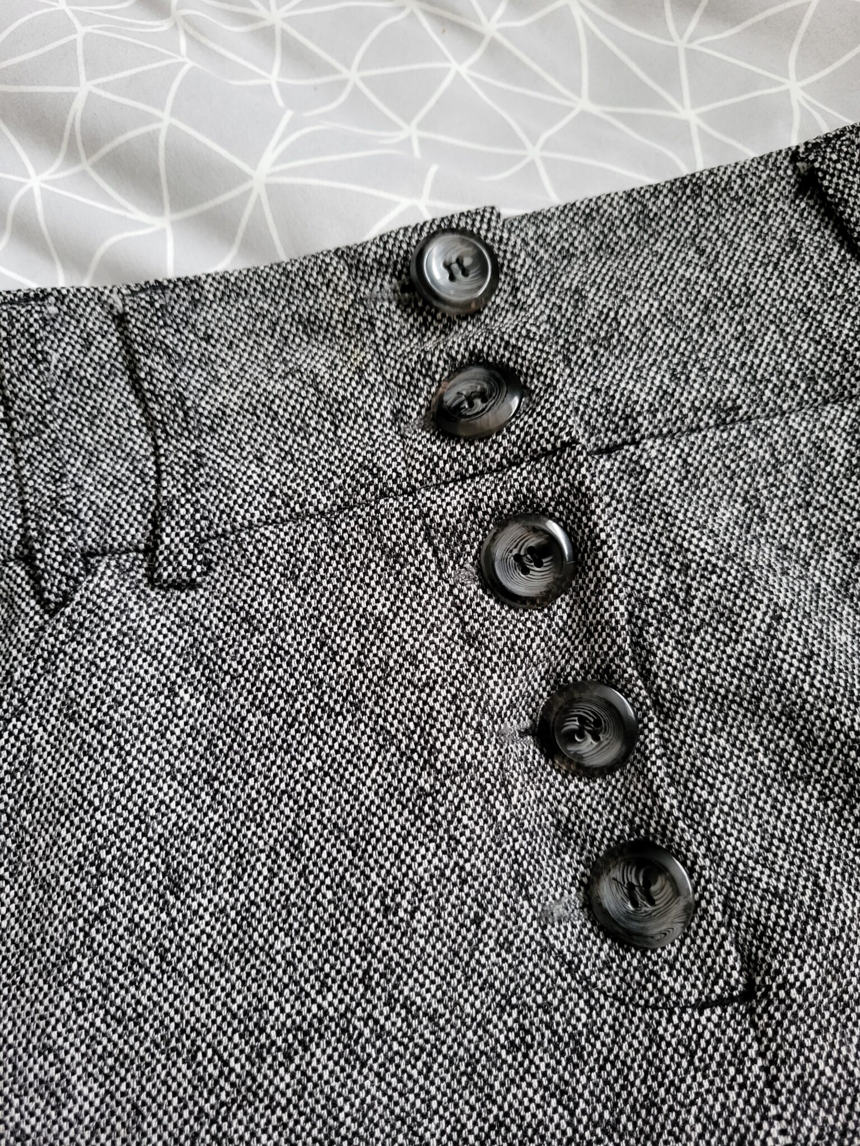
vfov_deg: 67.3
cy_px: 573
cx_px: 430
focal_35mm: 26
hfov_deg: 53.1
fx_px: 861
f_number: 1.8
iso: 400
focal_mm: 5.4
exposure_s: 1/40
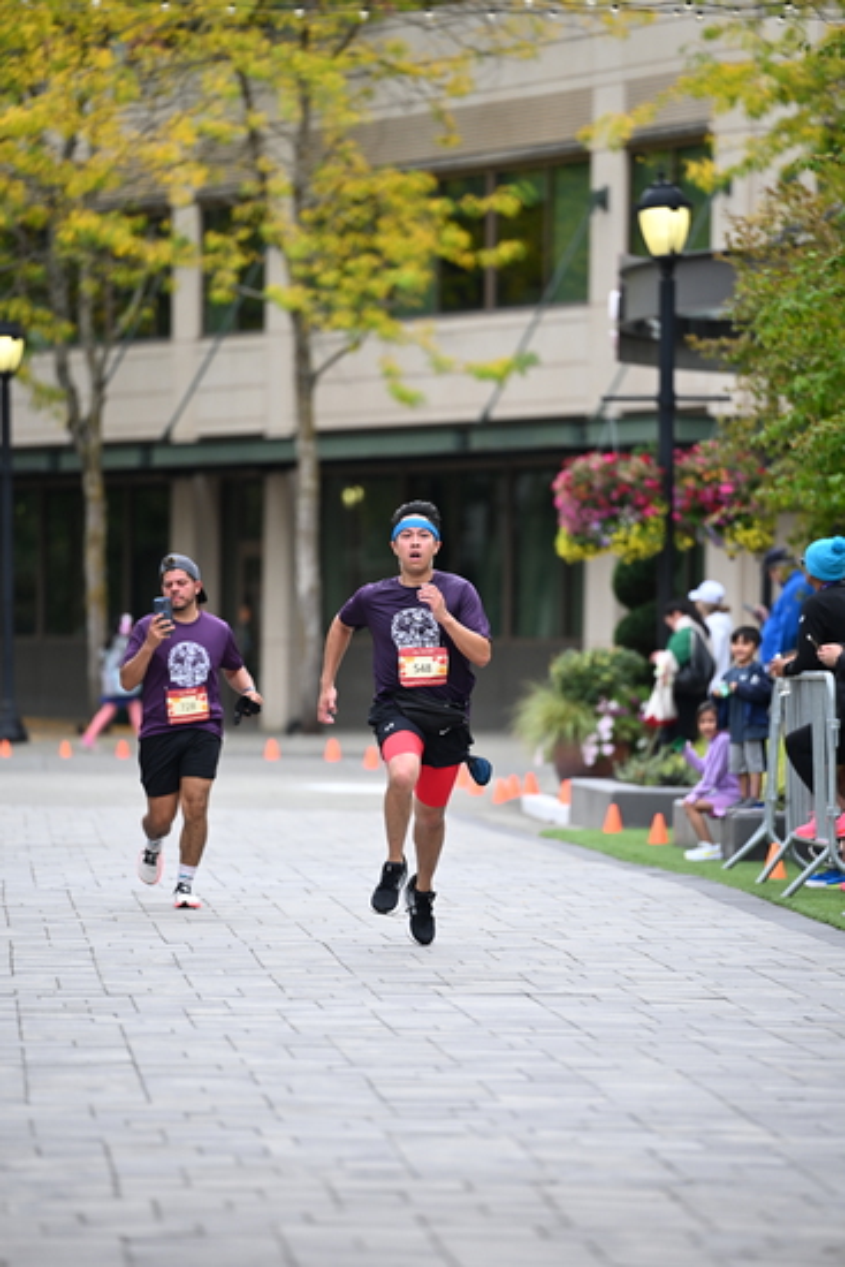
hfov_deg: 6.9
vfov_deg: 10.3
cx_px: 422
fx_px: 7037
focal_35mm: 200
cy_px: 634
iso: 640
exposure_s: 1/2000
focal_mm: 200
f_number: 2.8
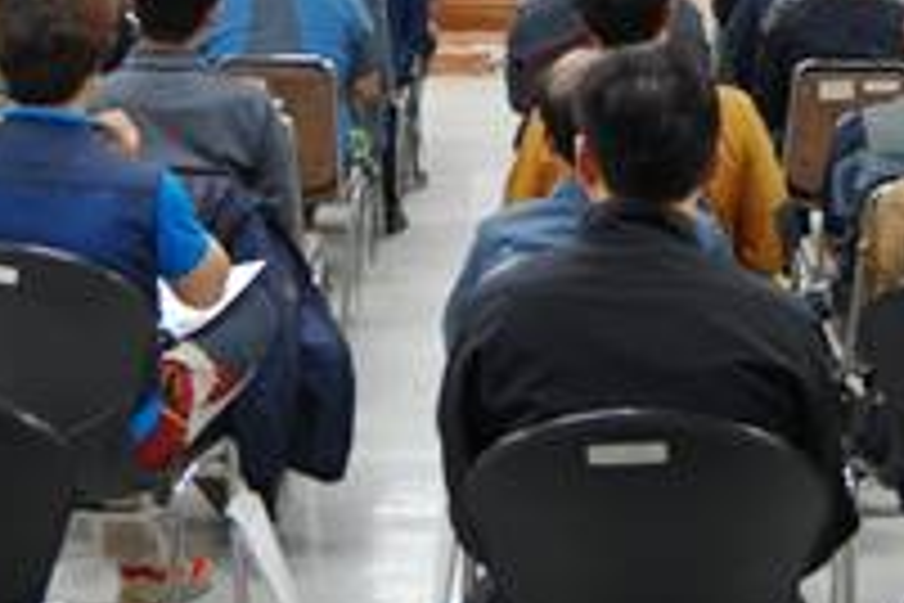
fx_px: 2436
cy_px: 83
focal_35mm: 97
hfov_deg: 21.0
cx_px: 454
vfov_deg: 14.0
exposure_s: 1/50
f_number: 4.2
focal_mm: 26
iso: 800
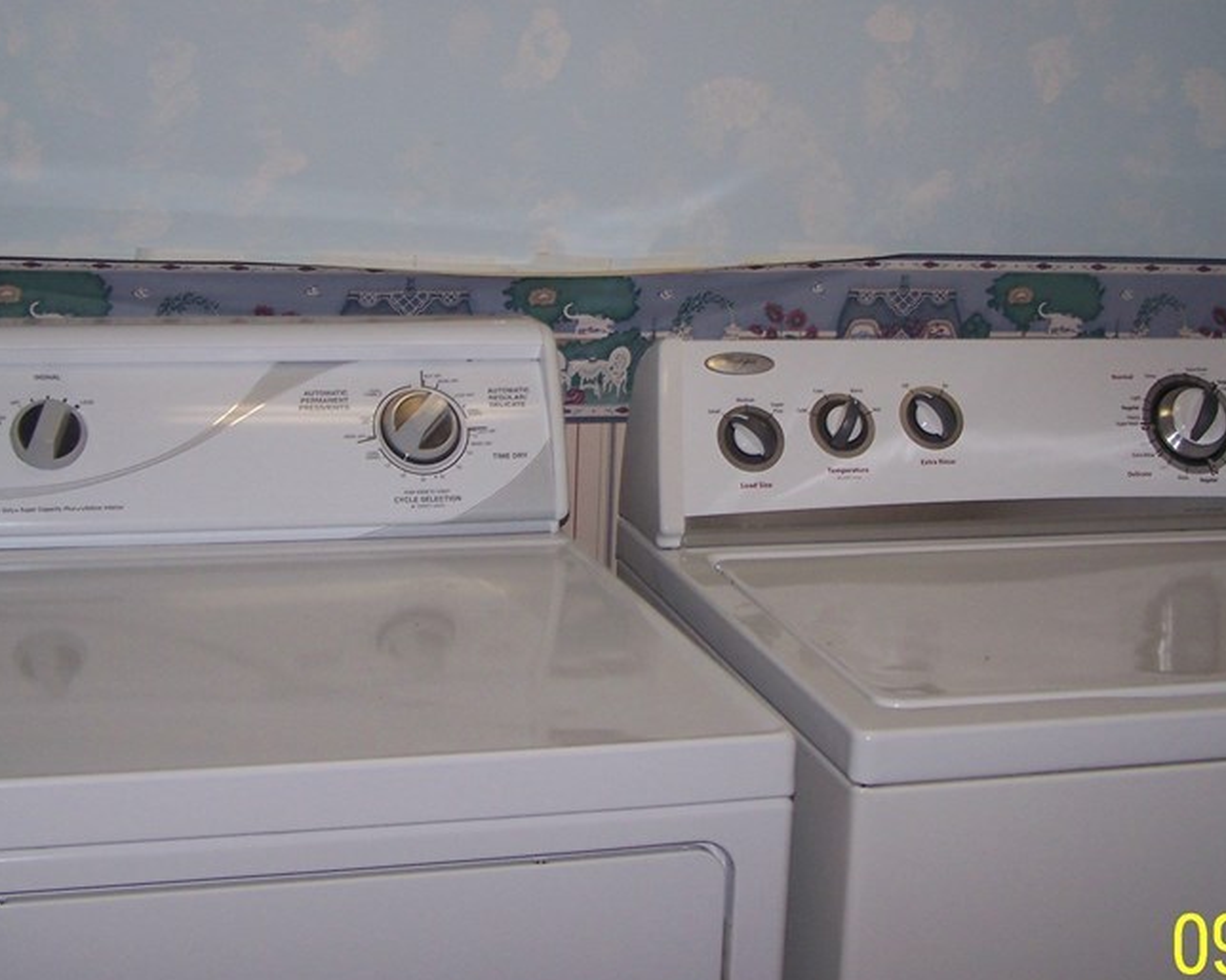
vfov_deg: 25.7
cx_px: 693
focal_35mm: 59
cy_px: 392
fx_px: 2140
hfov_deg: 31.9
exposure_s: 1/60
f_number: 2.8
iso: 80
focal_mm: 6.3
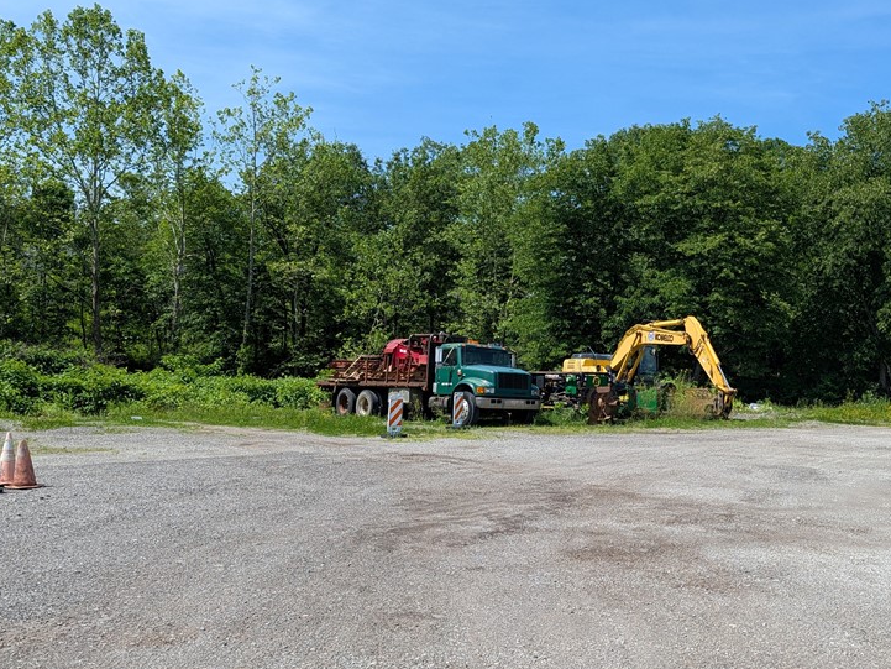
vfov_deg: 41.8
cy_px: 330
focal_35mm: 34
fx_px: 875
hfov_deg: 52.5
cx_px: 619
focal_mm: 6.9
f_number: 1.68
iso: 21
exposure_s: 1/939
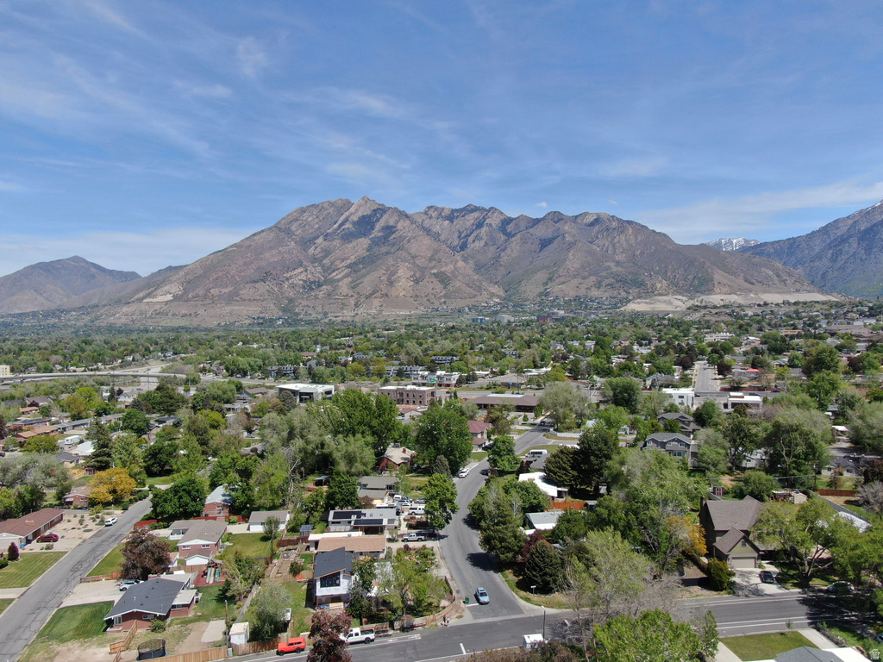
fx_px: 612
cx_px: 442
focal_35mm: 24
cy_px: 331
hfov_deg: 71.6
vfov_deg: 56.8
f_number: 2.8
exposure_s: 1/640
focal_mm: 4.39
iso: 100
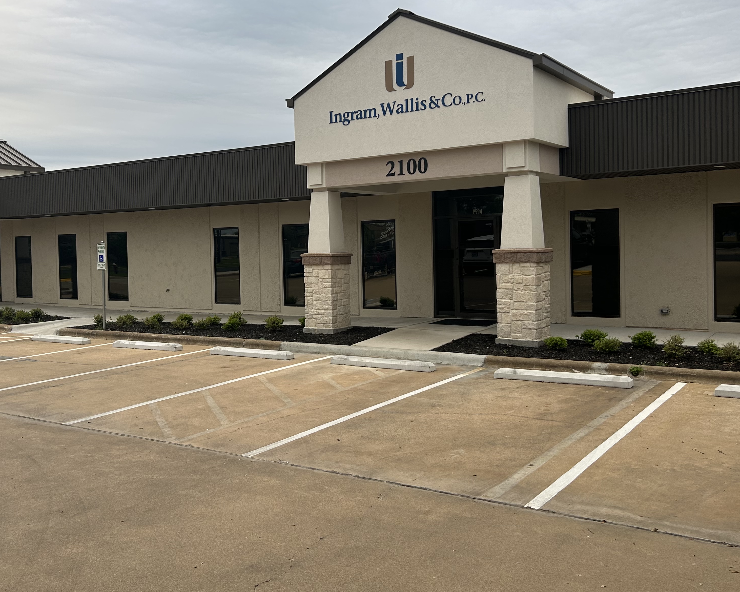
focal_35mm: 35
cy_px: 260
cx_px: 314
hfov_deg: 51.3
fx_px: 767
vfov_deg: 42.2
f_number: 1.5
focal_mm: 5.7
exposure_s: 1/539
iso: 50
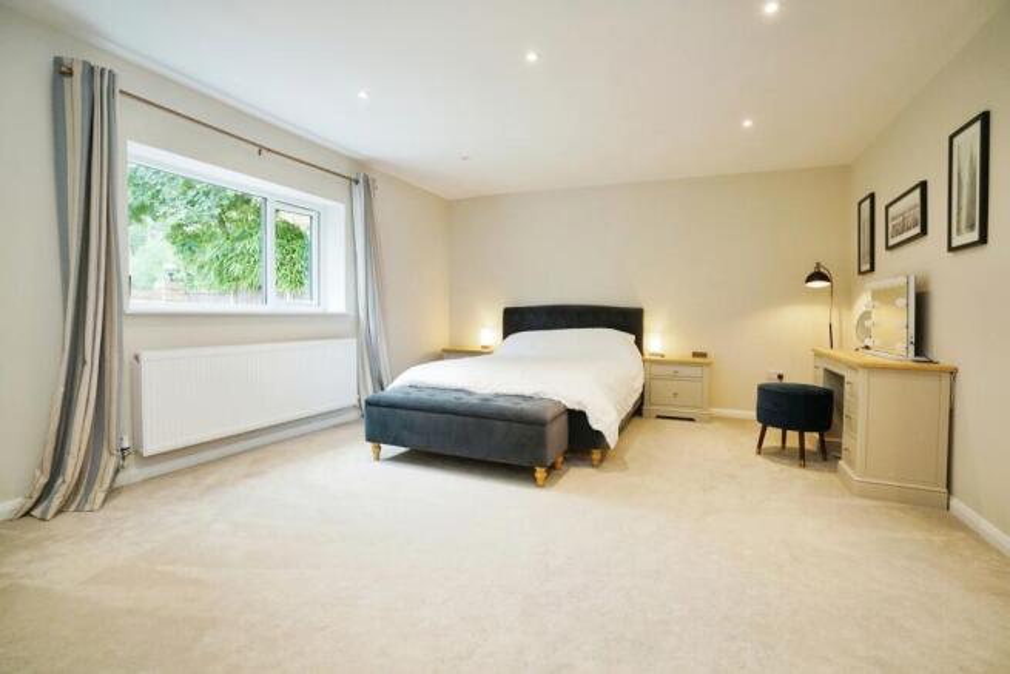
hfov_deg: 96.7
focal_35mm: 16
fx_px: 449
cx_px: 505
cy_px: 337
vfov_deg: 73.8
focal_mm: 16
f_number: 8
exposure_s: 1/80
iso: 2000
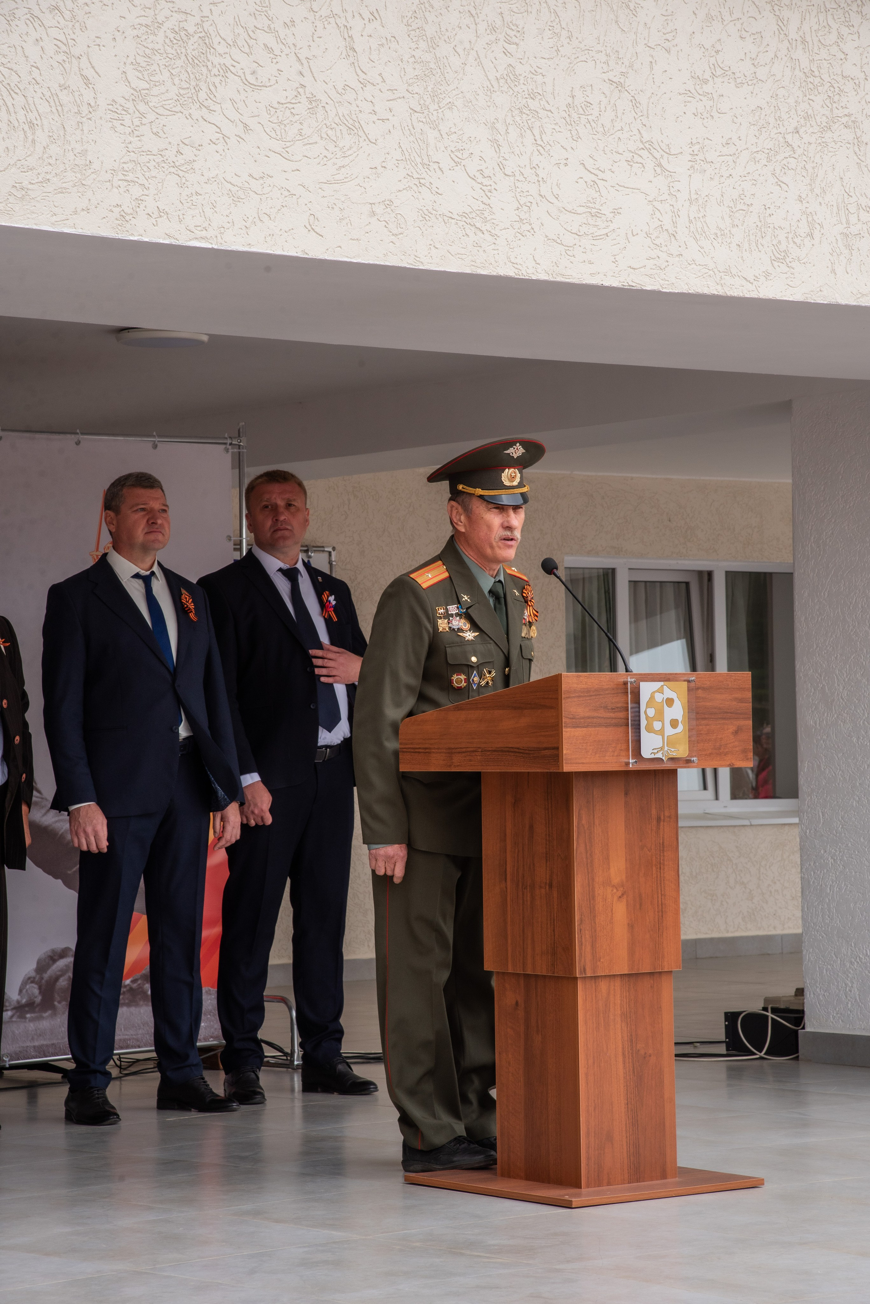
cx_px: 435
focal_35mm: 100
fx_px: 3621
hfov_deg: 13.7
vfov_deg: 20.4
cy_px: 652
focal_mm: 100
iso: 320
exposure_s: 1/160
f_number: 13
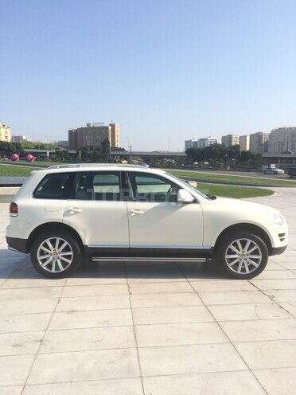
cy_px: 198
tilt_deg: -6.2
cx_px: 148
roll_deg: +0.9
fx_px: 331
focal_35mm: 29
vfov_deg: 61.7
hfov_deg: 48.2
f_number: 2.2
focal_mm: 4.15
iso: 32
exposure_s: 1/2160
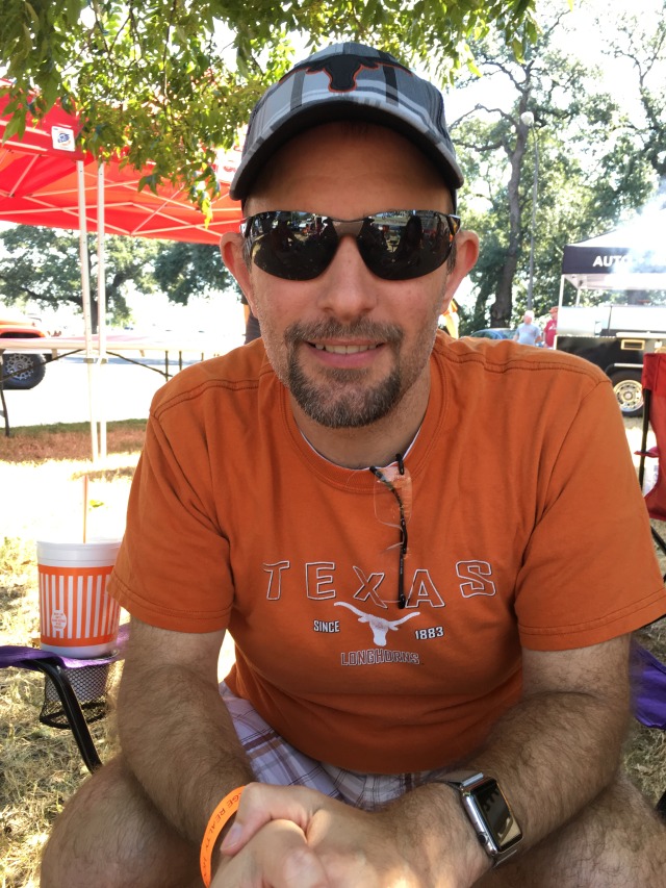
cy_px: 444
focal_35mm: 29
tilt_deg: -3.3
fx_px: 744
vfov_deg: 61.7
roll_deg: -3.0
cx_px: 333
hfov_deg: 48.2
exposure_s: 1/120
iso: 32
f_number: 2.2
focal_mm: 4.15
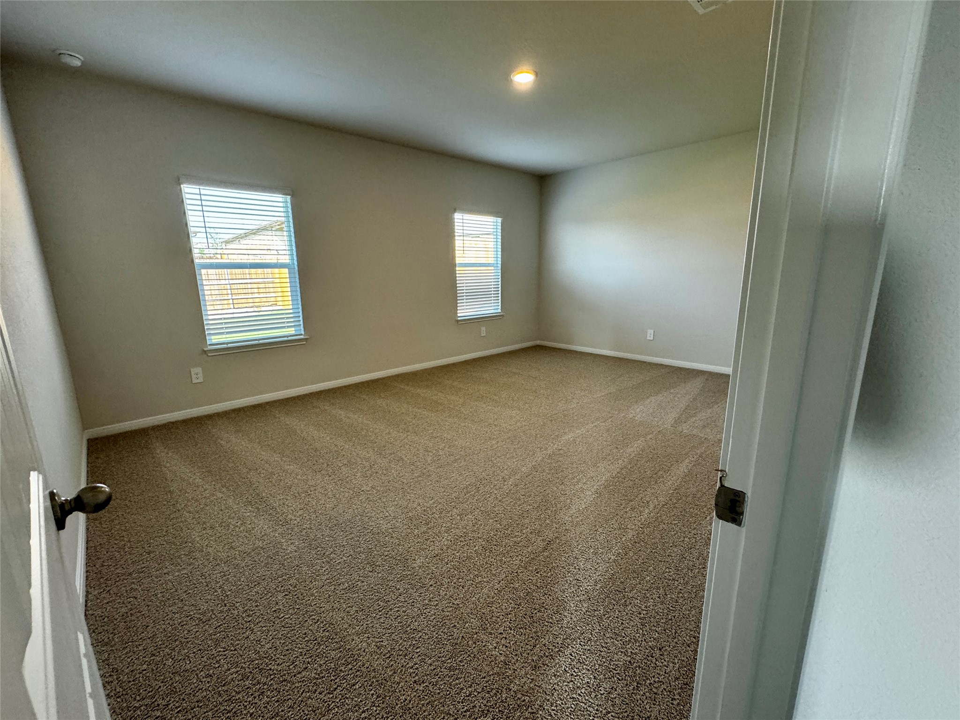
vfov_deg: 85.7
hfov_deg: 102.1
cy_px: 360
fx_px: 388
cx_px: 480
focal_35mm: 14
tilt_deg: -12.5
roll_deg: +0.6
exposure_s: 1/120
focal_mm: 2.22
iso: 250
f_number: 2.2
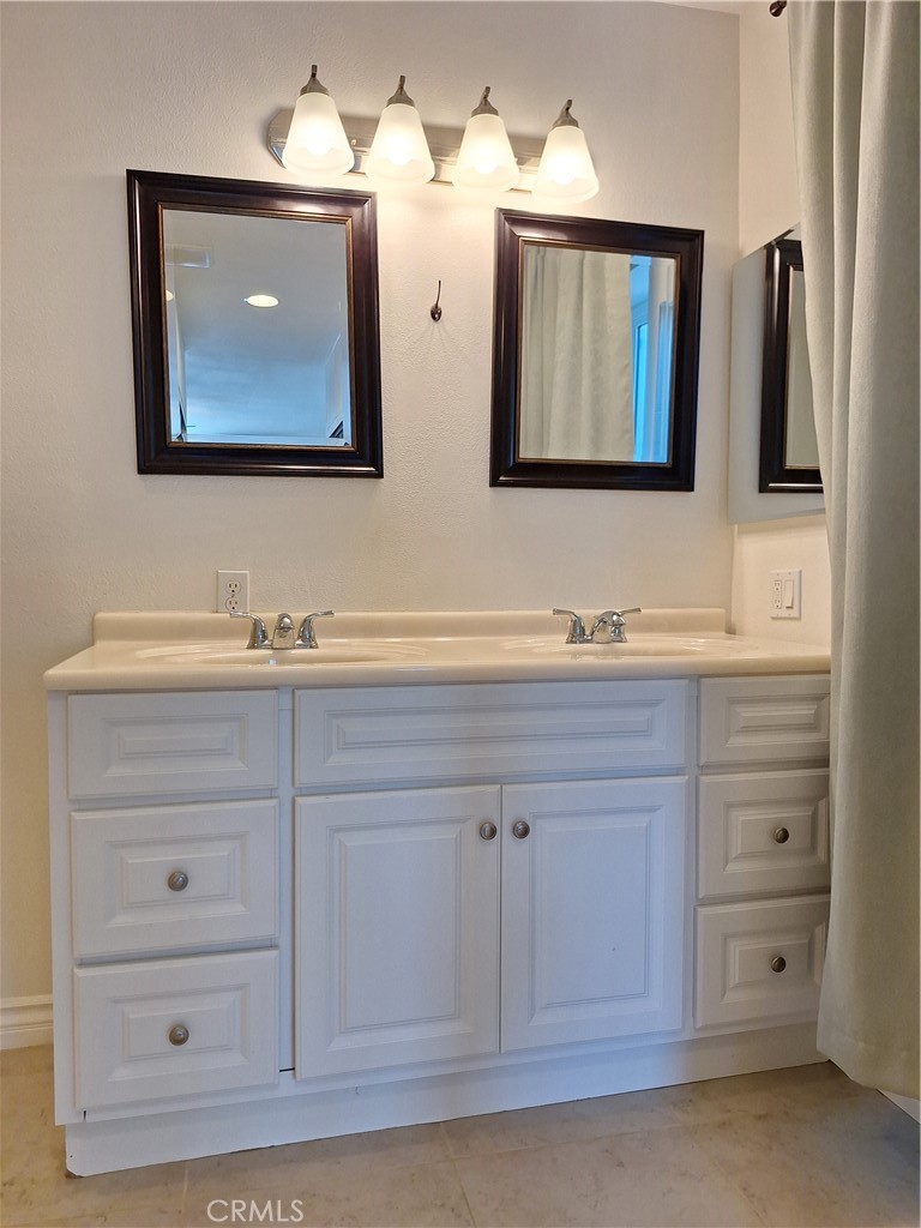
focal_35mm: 23
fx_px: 816
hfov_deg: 58.9
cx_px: 460
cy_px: 614
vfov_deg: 73.9
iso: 40
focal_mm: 5.54
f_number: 1.8
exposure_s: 1/122
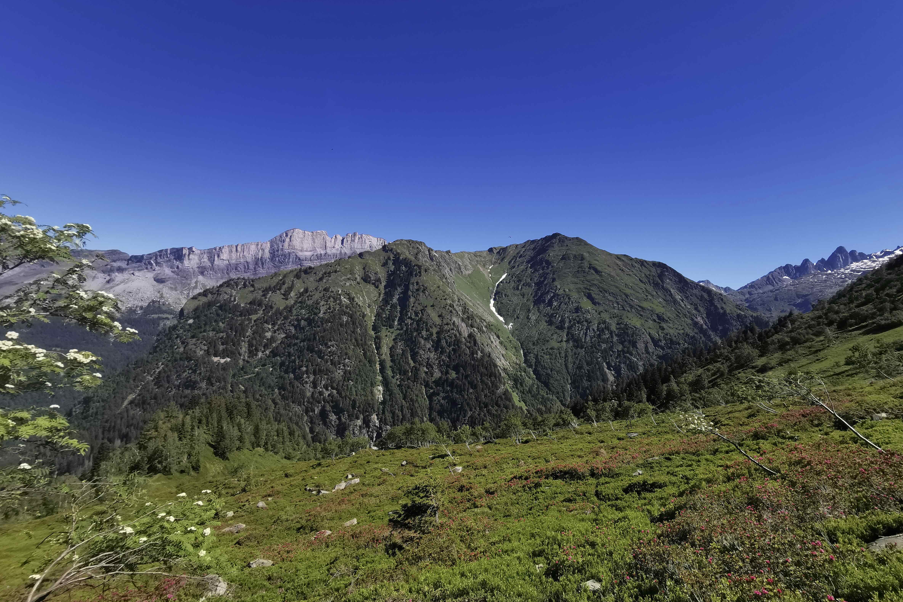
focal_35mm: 18
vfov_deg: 67.4
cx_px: 488
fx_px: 451
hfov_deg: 89.8
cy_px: 298
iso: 50
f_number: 2.2
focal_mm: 2.35
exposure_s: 1/1089
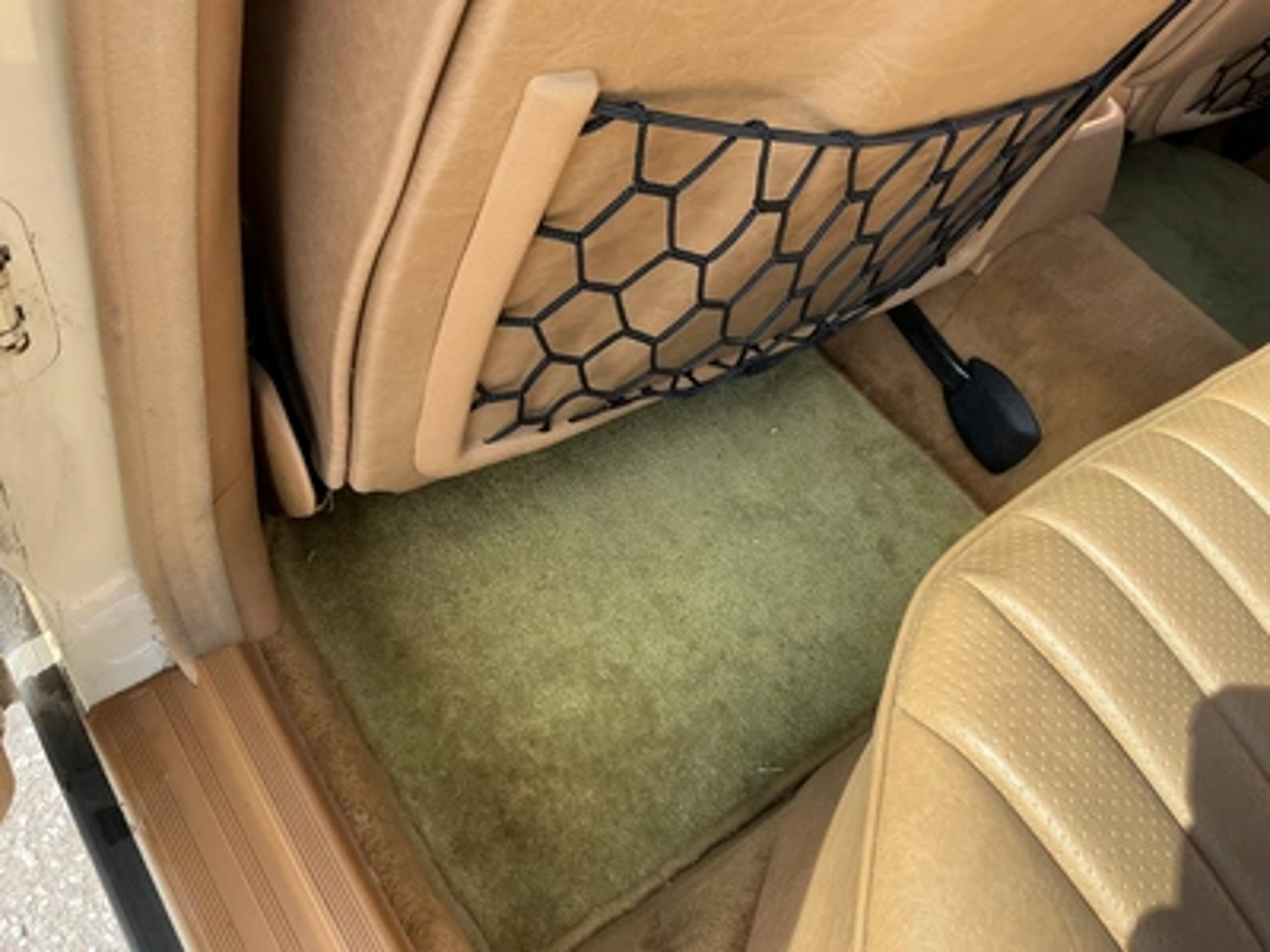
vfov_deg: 49.7
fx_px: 1027
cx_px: 635
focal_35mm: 28
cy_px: 476
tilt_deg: -52.4
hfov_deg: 63.4
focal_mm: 3
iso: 25
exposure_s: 1/222
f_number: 1.8
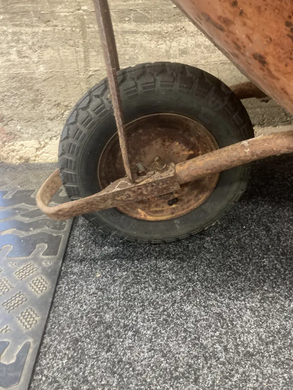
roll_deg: +3.4
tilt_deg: -34.0
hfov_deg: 49.7
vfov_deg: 63.4
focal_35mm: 28
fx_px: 316
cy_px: 195
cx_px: 146
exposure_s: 1/25
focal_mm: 3.99
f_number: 1.8
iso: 320
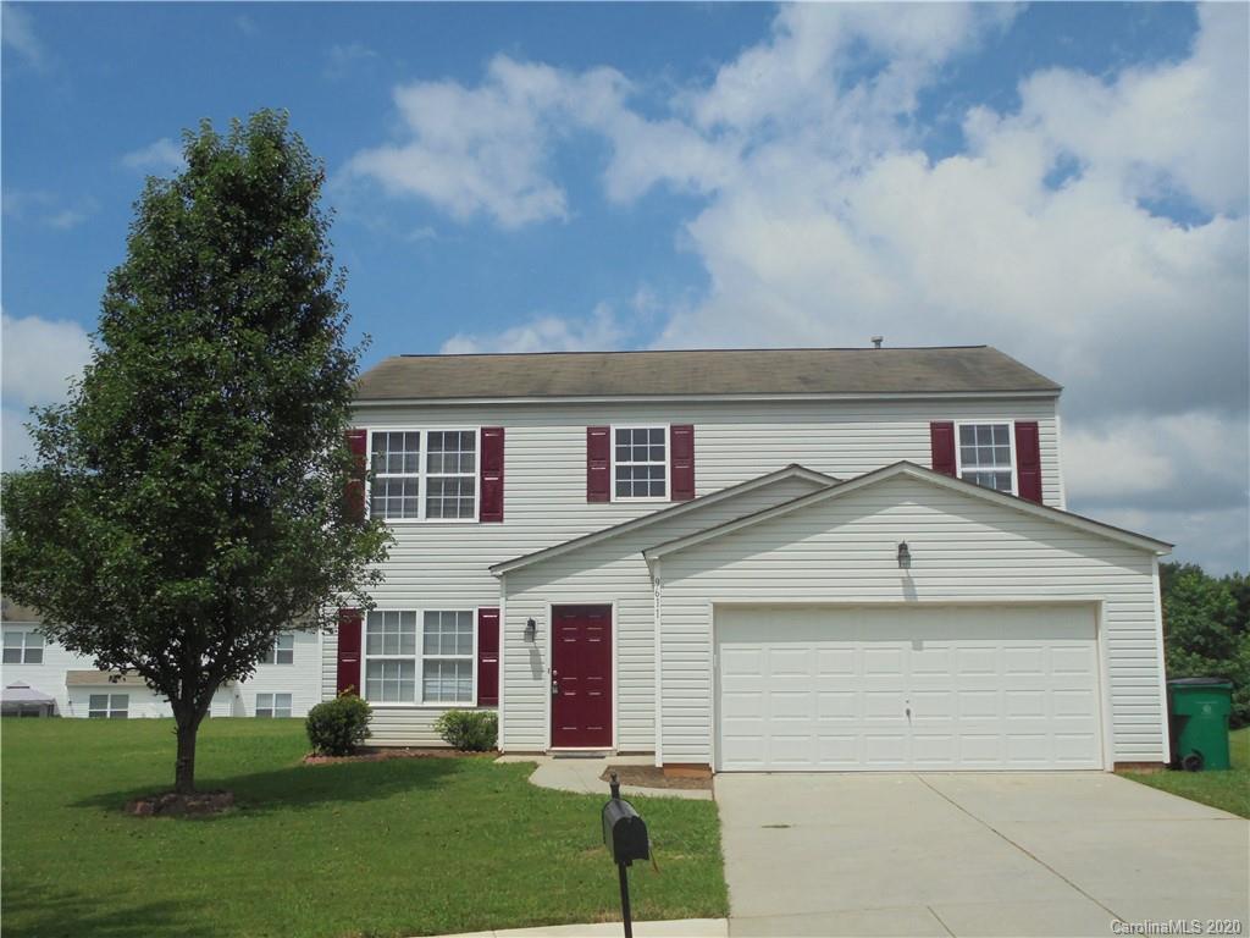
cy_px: 469
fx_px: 1228
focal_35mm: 34
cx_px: 625
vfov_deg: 41.8
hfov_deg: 54.0
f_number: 12.5
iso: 100
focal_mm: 6.1
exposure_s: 1/200
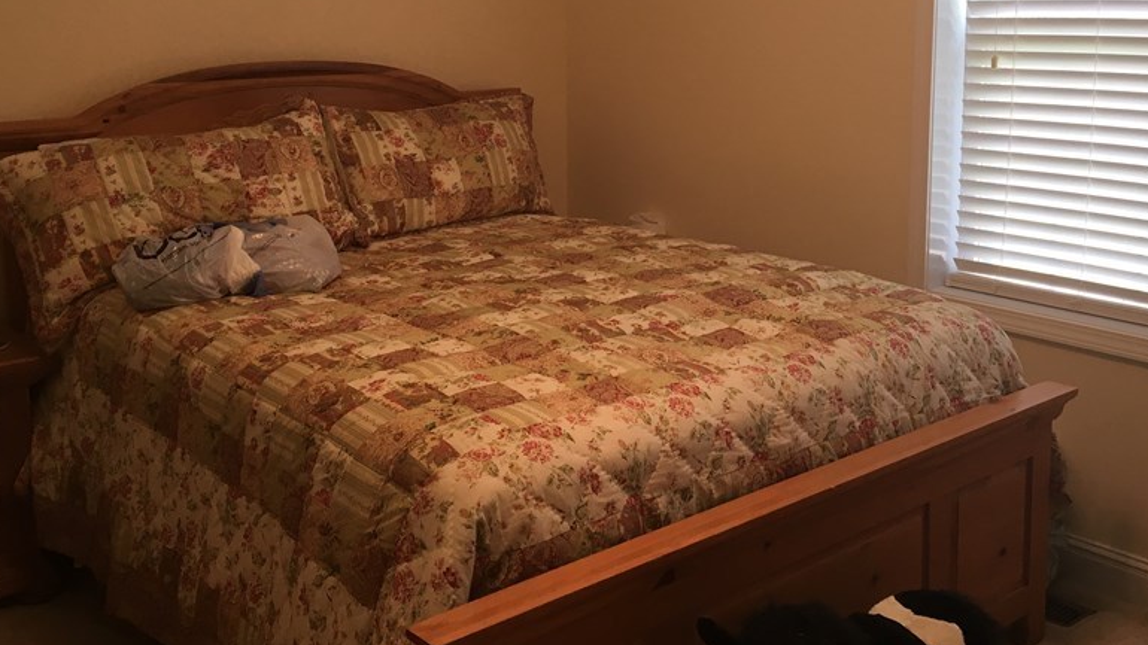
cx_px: 634
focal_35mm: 42
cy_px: 174
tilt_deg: -8.8
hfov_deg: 48.3
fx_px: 1278
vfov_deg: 28.0
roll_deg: +0.2
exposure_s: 1/40
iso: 25
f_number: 2.2
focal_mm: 4.15
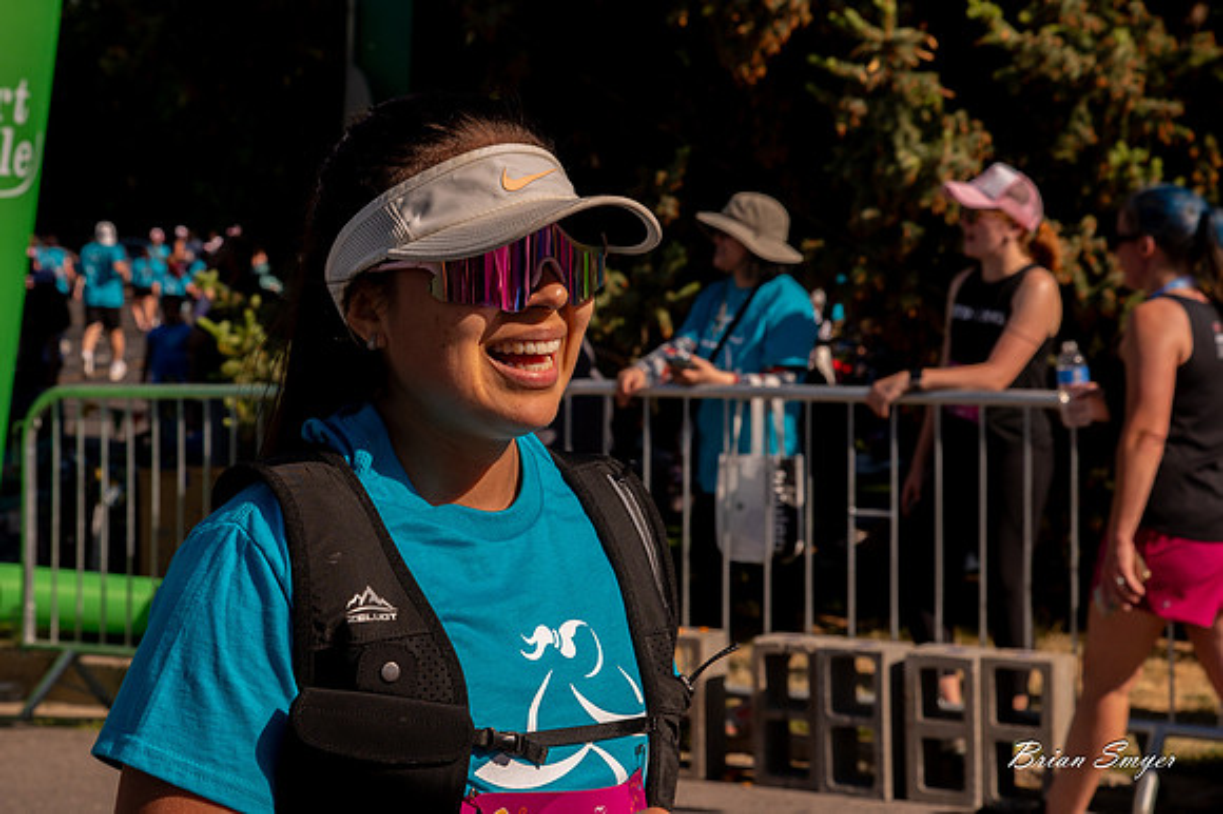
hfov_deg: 21.2
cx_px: 470
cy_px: 313
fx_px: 3261
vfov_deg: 14.2
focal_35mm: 96
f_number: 11
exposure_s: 1/1600
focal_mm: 78
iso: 800
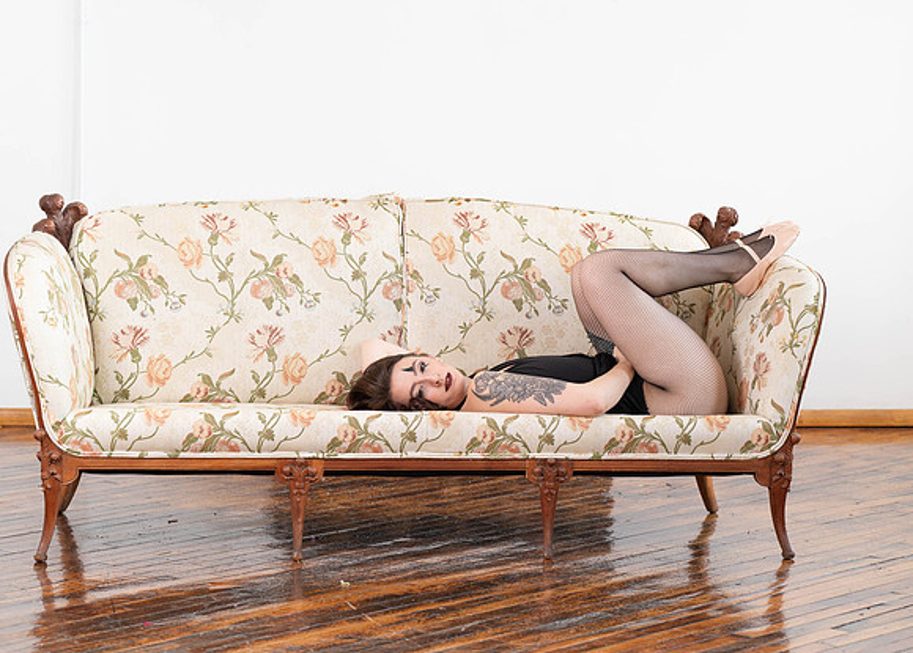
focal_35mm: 111
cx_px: 516
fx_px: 2868
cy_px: 344
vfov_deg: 13.0
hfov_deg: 18.1
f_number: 6.3
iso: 320
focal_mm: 100
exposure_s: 1/25
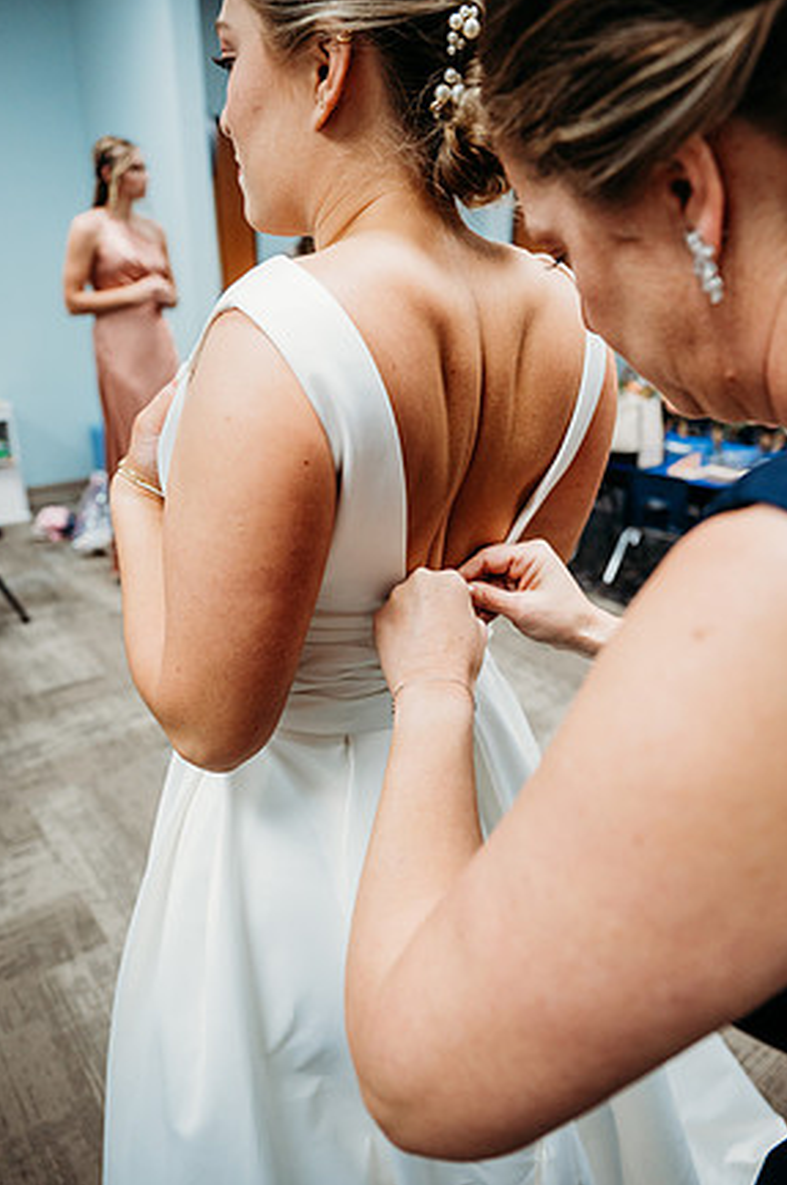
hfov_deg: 51.2
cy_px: 595
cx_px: 396
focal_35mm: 25
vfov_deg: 71.6
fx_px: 822
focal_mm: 24
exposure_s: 1/320
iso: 2000
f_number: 3.2
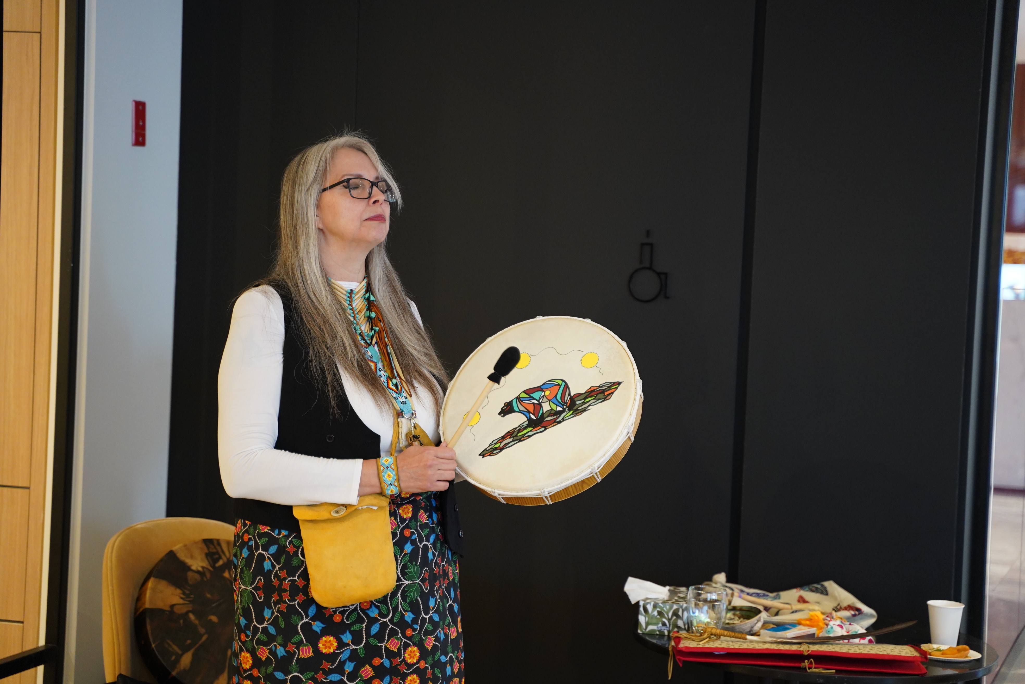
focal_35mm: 75
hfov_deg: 27.0
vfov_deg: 18.2
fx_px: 2135
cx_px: 512
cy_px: 342
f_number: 2.8
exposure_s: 1/160
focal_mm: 75
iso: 3200
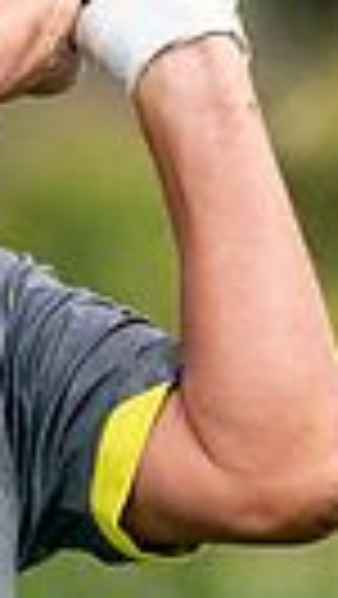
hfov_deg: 0.5
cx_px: -412
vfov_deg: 0.9
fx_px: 40282
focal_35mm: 2533
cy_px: 279
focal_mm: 300
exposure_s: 1/2500
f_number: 4
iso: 500
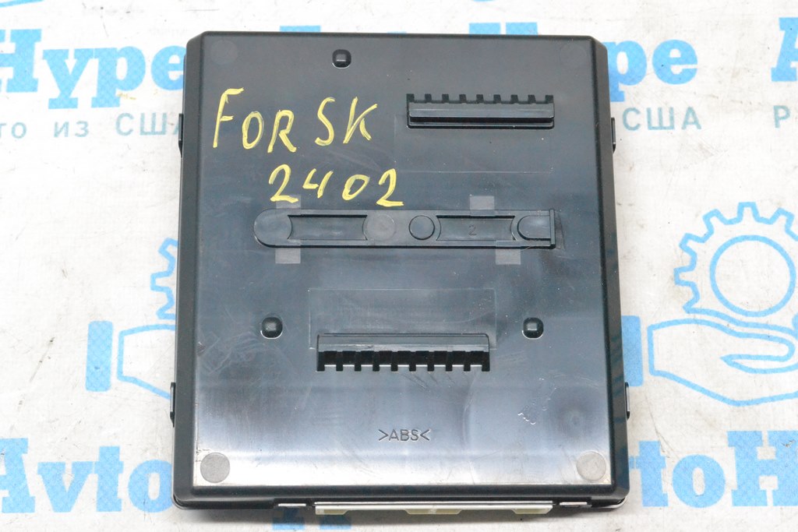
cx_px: 399
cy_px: 266
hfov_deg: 29.2
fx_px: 1530
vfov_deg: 19.7
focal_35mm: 69
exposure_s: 1/160
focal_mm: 46
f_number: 9
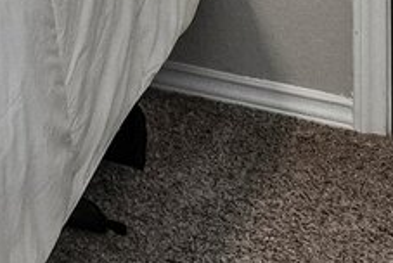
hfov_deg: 16.6
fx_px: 1246
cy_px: -490
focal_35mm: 114
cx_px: -156
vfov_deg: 9.7
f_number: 8
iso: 1800
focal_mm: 16
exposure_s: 1/15
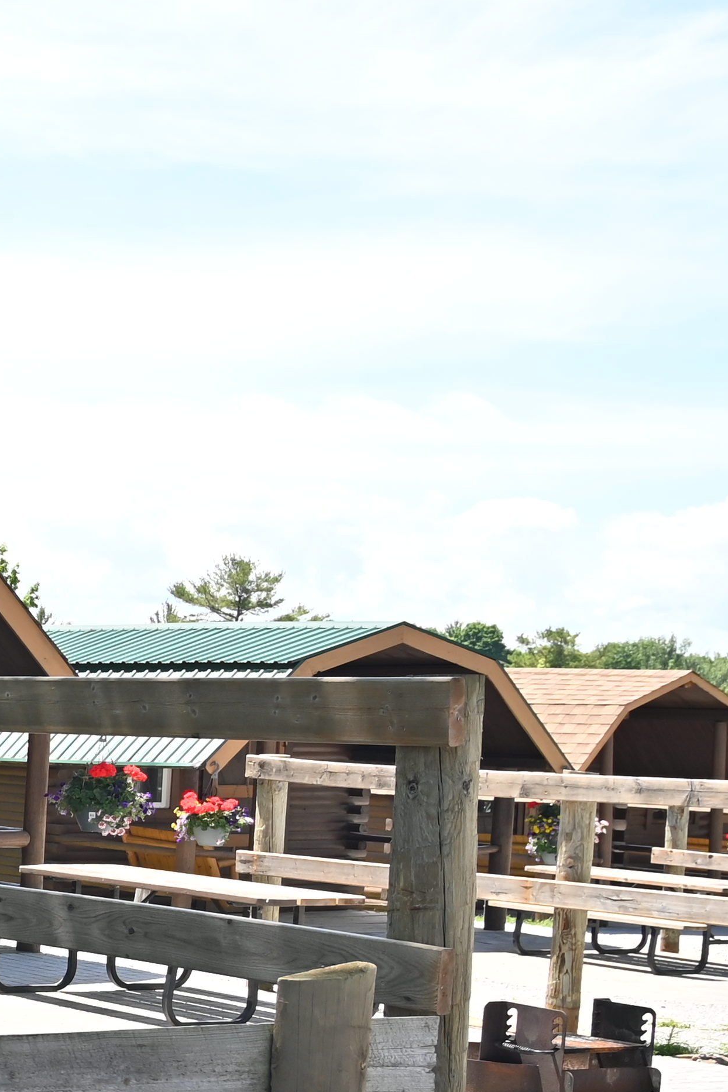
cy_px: 848
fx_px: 2457
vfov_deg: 24.7
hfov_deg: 13.0
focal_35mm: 81
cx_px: -998
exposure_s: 1/250
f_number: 5.6
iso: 140
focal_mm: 25
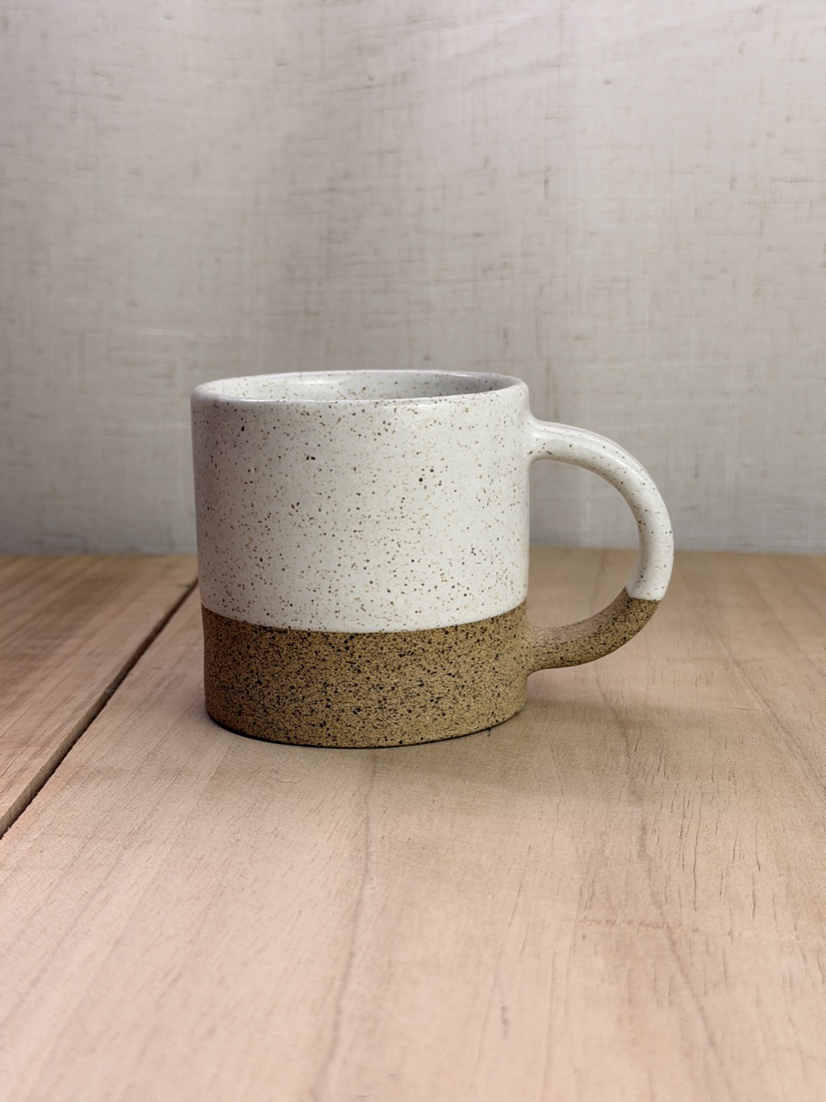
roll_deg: -0.3
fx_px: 1527
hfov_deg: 30.3
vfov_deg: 39.7
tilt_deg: -11.3
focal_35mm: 48
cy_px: 551
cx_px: 413
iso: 80
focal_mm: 6.76
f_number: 1.78
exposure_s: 1/121
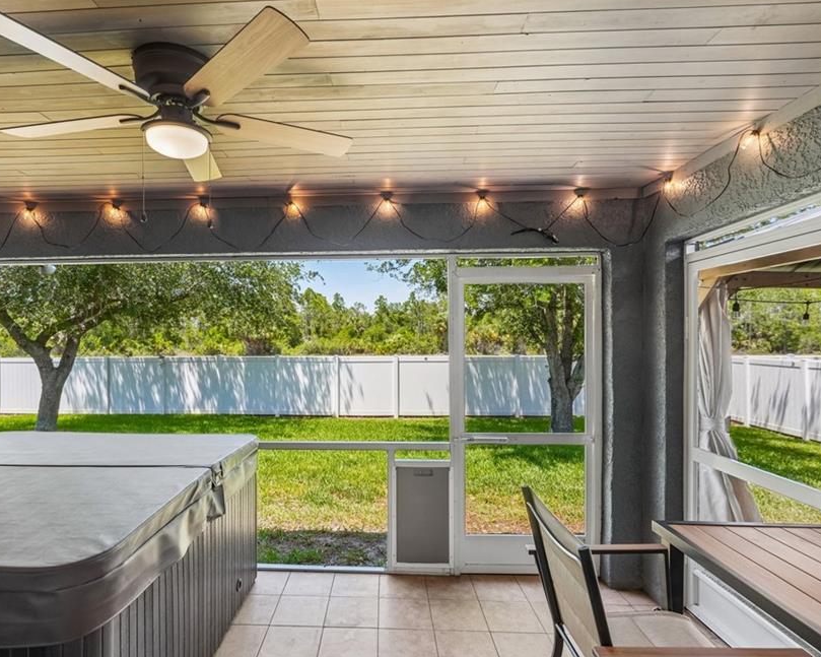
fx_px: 462
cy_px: 338
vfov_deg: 70.8
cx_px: 364
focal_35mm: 19
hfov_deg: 83.0
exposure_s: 1/100
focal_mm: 16
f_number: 8
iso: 400
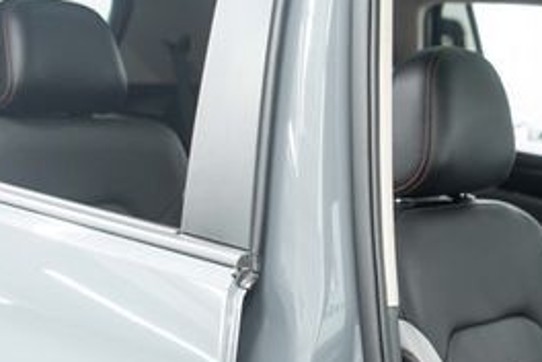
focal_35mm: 68
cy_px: 435
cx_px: 636
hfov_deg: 26.6
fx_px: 1024
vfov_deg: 18.9
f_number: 3.2
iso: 640
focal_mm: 28
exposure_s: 1/40
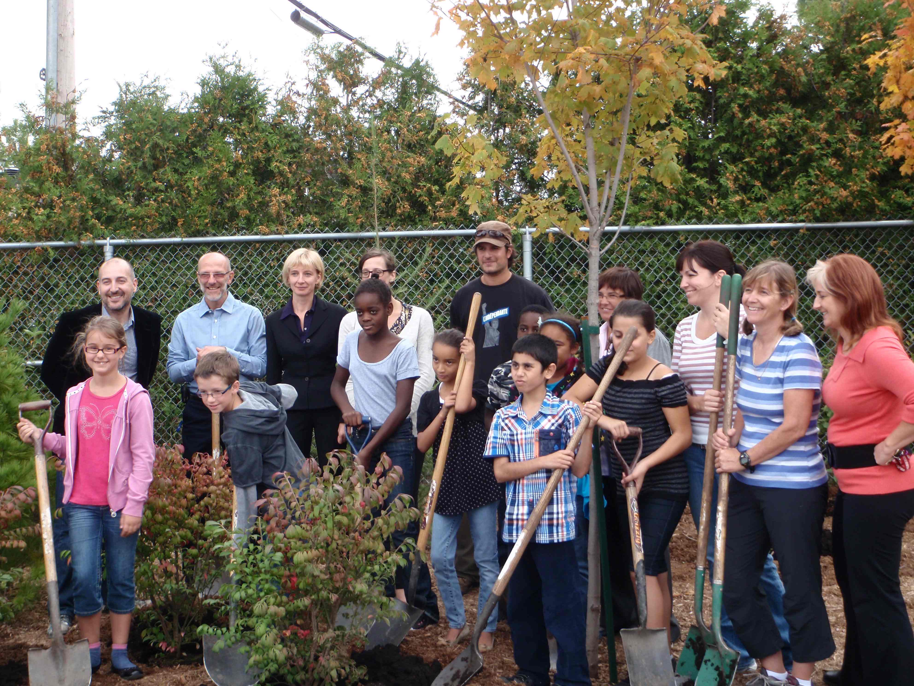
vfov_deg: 29.7
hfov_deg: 38.9
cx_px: 457
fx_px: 1294
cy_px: 343
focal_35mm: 49
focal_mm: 8.89
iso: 64
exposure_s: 1/50
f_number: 4.4
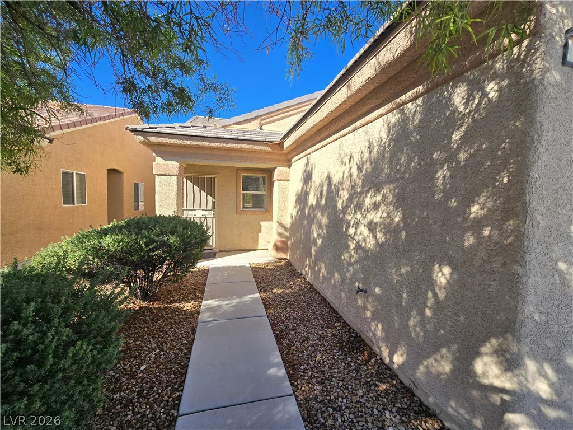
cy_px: 215
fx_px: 215
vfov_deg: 89.9
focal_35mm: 13
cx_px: 286
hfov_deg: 106.2
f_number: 2.2
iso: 50
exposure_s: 1/1148
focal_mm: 2.2
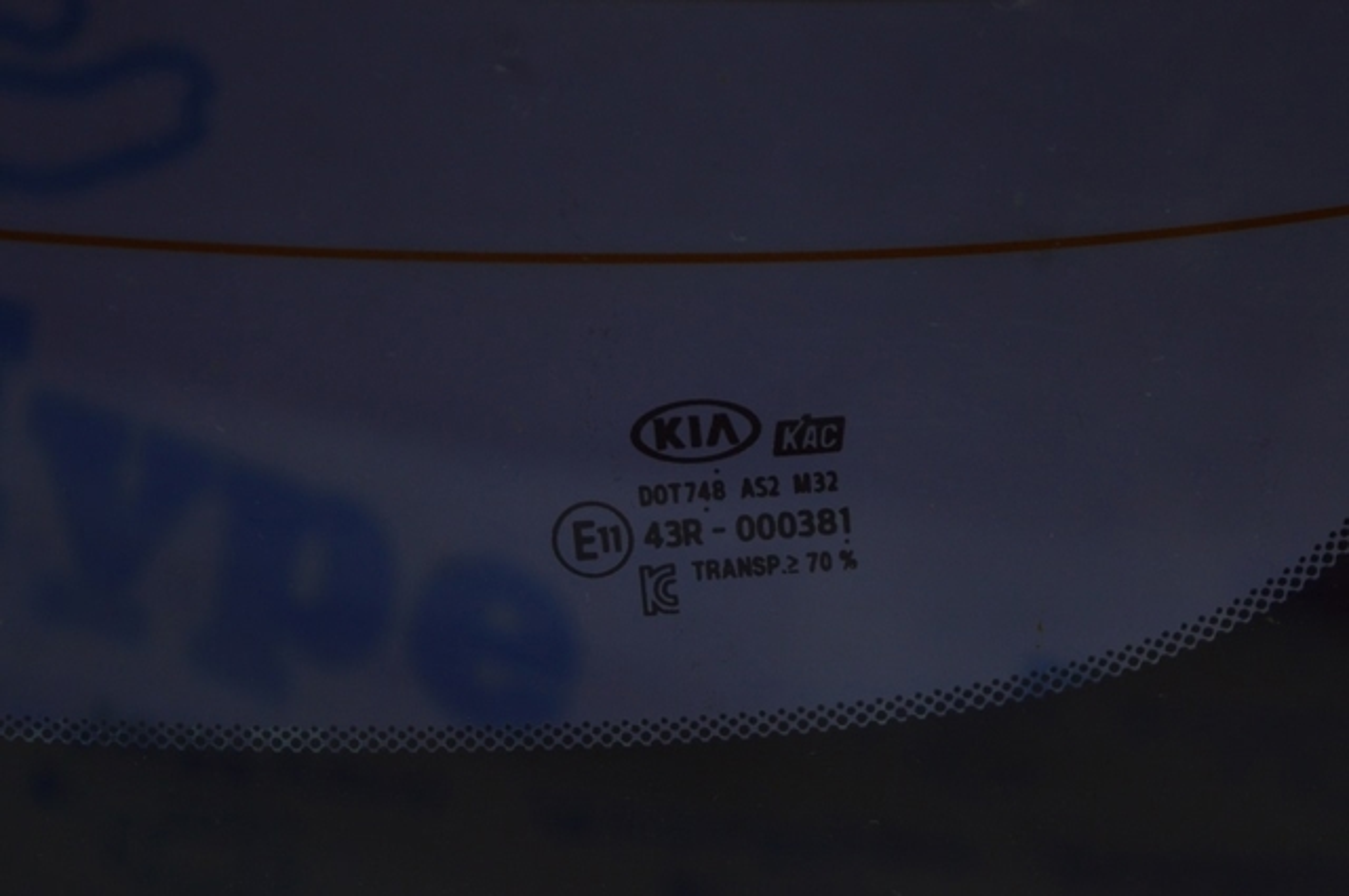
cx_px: 674
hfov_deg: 24.6
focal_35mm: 82
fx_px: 3088
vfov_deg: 16.5
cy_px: 448
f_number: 5.6
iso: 400
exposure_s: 1/80
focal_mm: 55
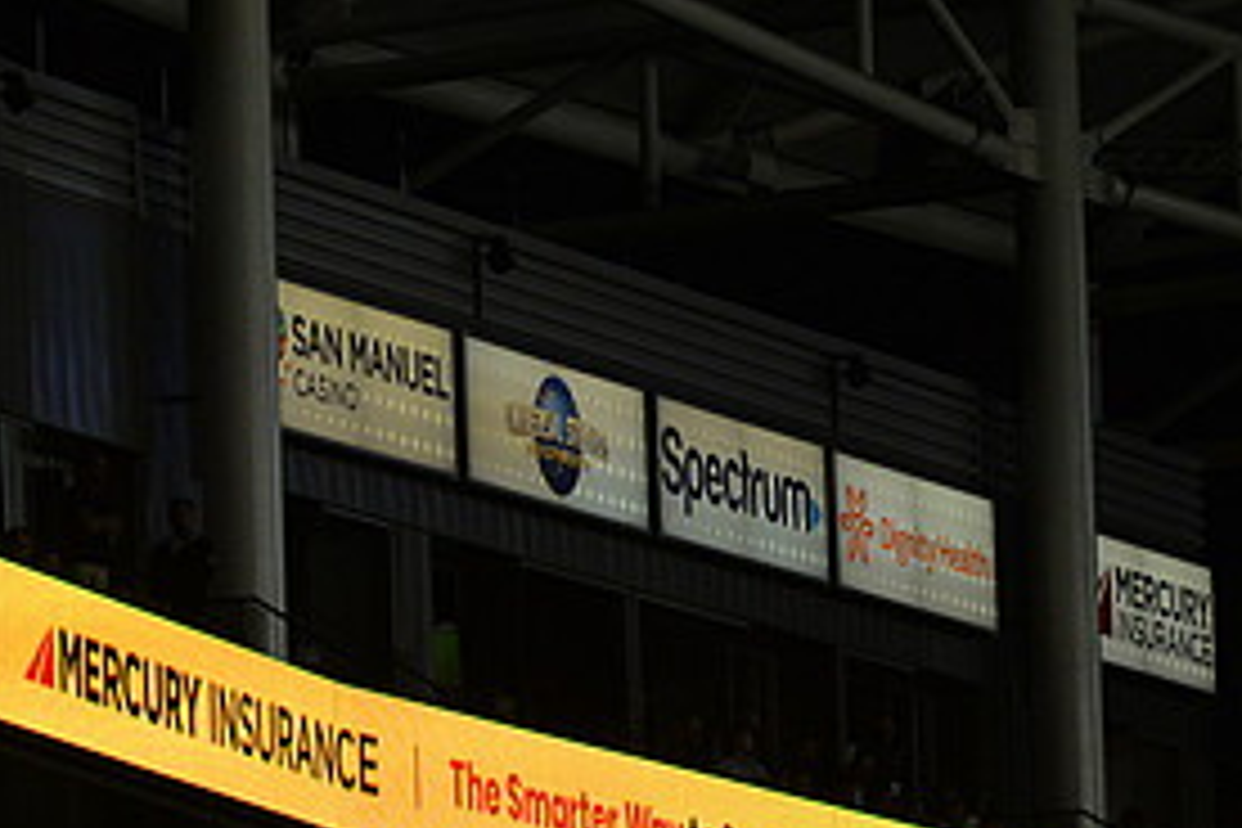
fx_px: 12695
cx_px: 324
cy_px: 650
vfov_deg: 3.7
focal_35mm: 368
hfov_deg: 5.6
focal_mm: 175
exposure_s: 1/3200
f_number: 2.8
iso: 1600
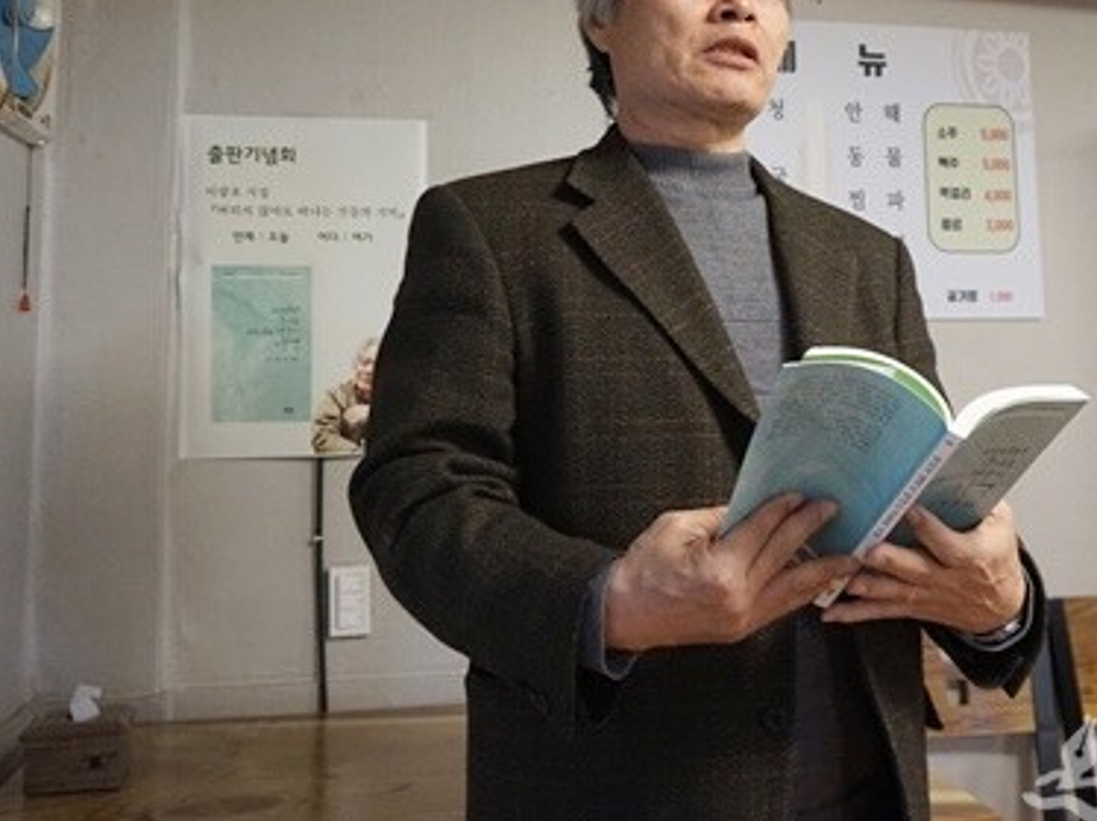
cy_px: 289
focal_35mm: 37
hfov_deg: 50.0
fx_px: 1172
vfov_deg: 38.3
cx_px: 625
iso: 2500
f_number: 3.5
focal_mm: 16
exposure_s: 1/160
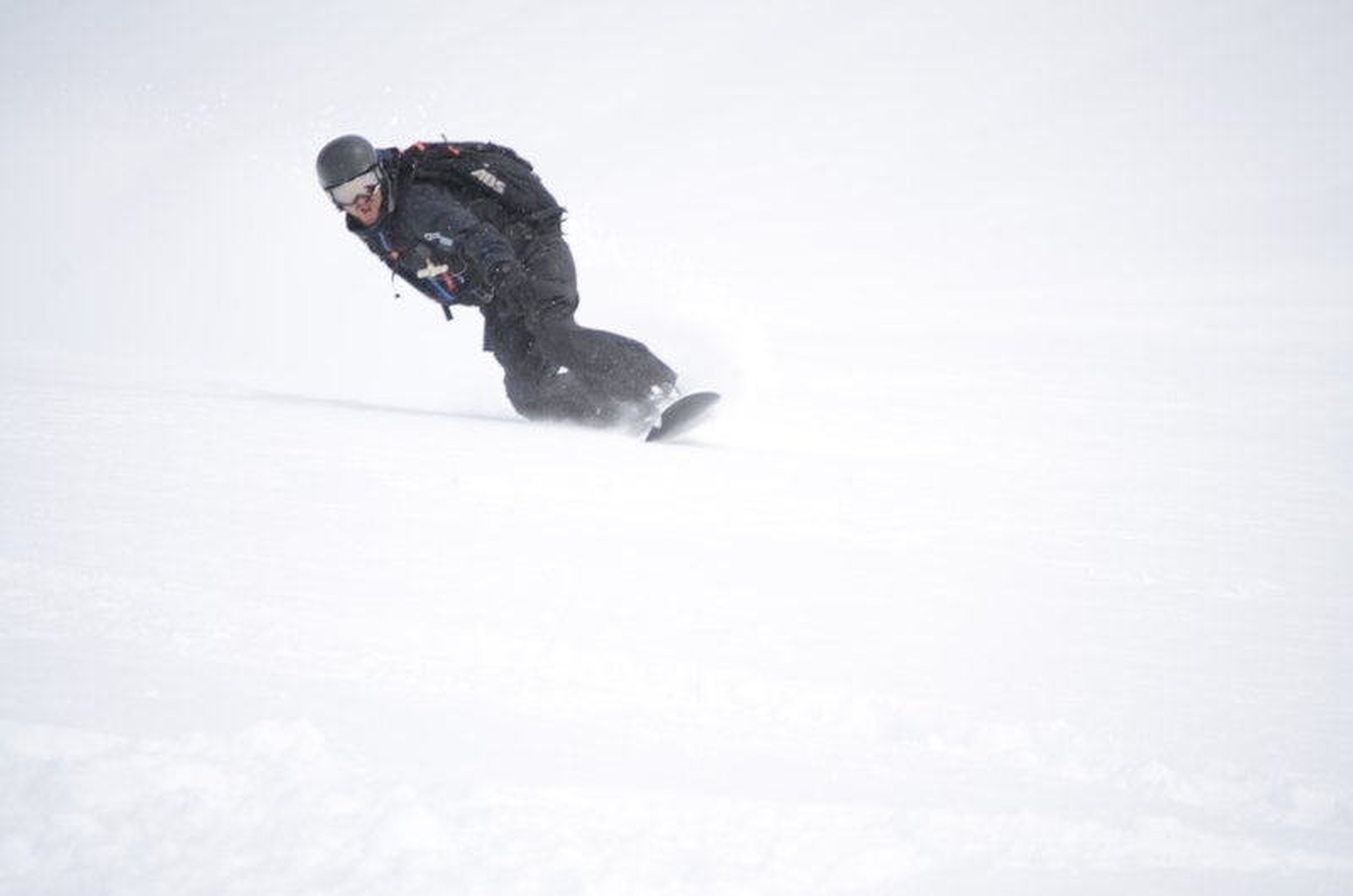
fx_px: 11252
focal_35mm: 300
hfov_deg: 6.9
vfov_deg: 4.6
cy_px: 448
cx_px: 676
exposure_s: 1/1000
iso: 100
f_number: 5.6
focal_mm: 200
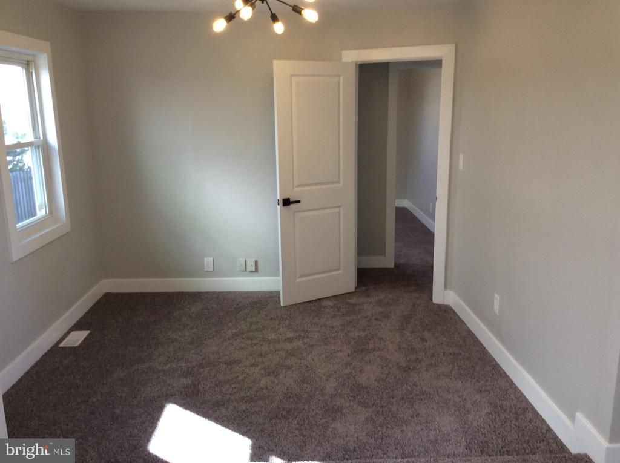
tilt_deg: -13.5
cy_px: 232
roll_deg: +1.1
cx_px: 310
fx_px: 572
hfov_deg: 56.9
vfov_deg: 44.1
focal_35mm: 32
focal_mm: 3.3
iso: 32
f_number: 2.4
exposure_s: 1/60
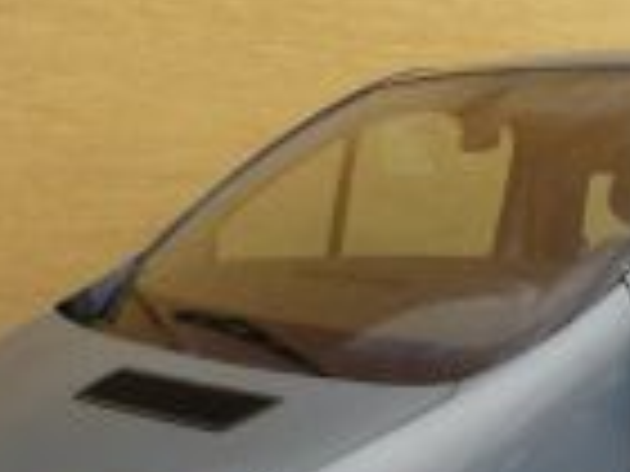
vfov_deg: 17.6
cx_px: 572
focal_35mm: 80
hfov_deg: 23.7
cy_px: 566
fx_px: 1456
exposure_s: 1/160
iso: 200
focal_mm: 4.7
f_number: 3.3
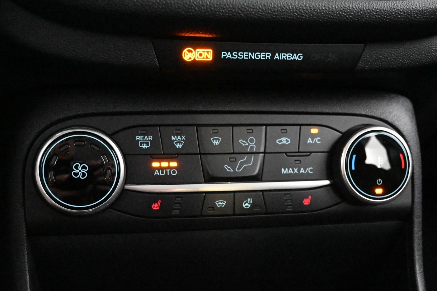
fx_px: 557
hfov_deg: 42.9
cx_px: 222
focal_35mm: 46
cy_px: 166
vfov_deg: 29.3
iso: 22800
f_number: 4.5
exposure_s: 1/40
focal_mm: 26.5
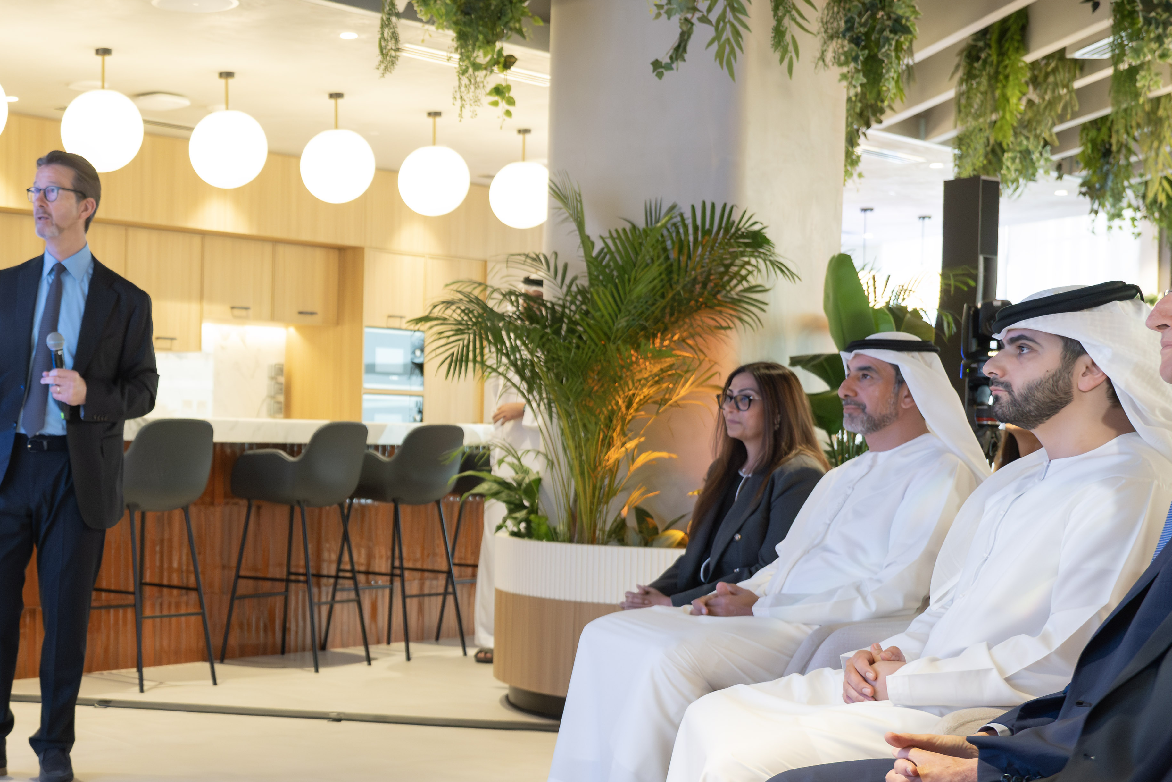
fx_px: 1860
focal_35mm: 57
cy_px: 508
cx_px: 56
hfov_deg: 32.7
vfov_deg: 23.7
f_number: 3.2
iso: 2500
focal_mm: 25.5
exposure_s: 1/250
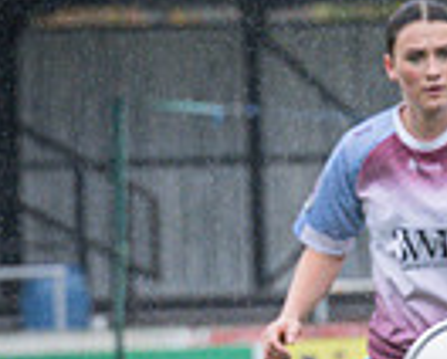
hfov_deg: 2.1
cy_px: 212
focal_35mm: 936
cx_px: 742
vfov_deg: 1.7
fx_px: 12401
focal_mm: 110
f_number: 4.5
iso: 1250
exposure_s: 1/640
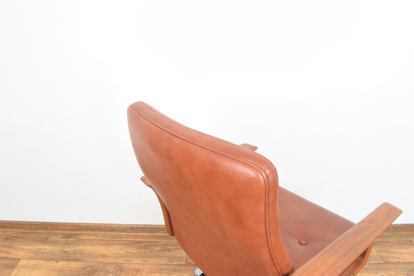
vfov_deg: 47.9
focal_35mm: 27
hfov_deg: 67.4
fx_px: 310
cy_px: 138
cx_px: 207
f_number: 22
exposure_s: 5
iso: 100
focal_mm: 18
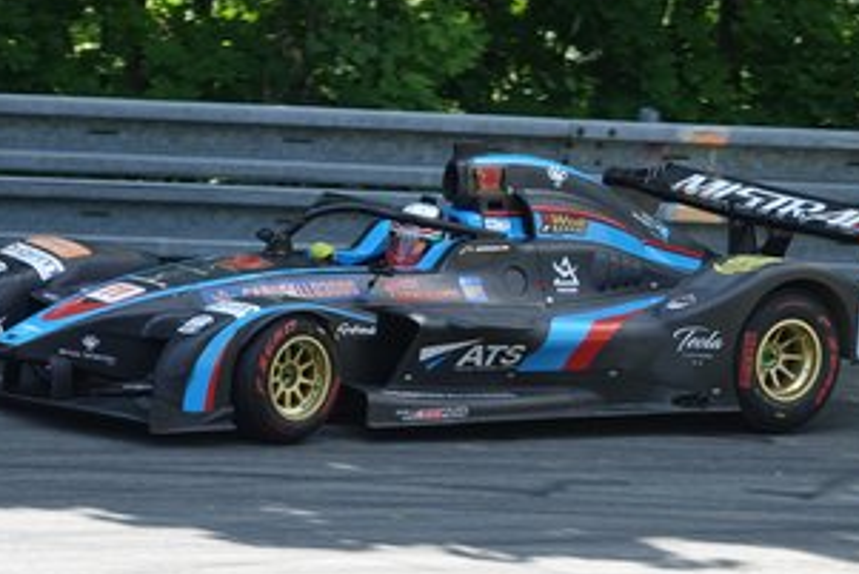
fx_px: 11052
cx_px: 400
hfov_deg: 4.5
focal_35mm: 463
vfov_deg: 3.0
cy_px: 383
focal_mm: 113.69
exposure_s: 1/800
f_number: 4
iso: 400
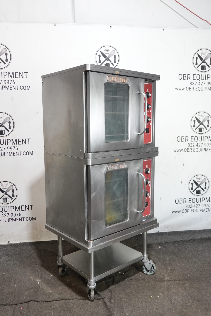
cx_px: 106
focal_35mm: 32
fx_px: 281
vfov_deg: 58.7
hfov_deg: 41.1
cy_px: 158
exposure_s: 1/40
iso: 1000
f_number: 3.5
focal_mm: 11.76
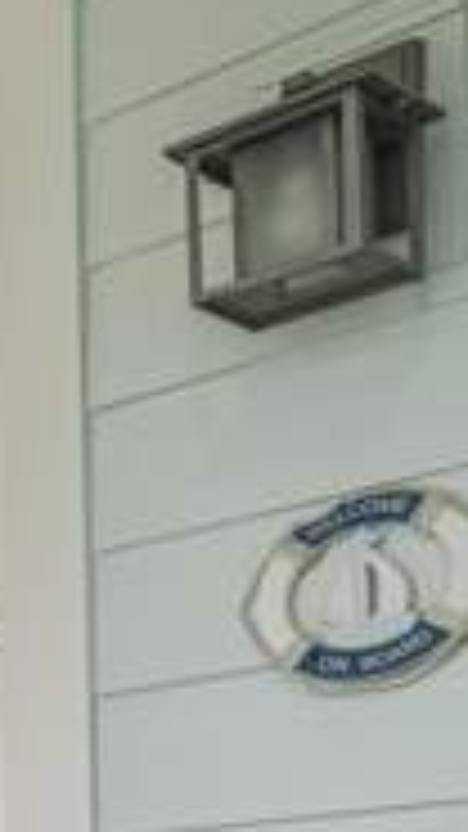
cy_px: 1028
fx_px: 1699
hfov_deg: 9.3
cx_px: -1184
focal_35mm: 77
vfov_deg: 24.6
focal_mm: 17
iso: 1600
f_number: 5.6
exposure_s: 1/500
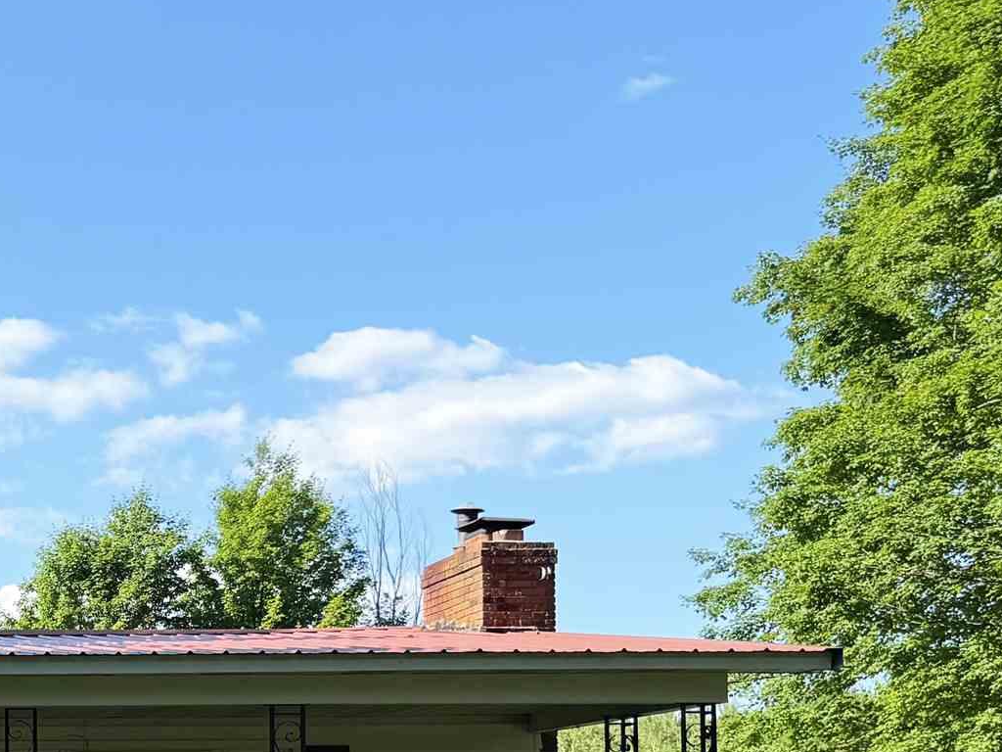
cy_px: 805
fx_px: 2084
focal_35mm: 72
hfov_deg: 23.7
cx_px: -308
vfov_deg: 19.7
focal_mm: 6.76
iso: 80
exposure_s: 1/2445
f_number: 1.78
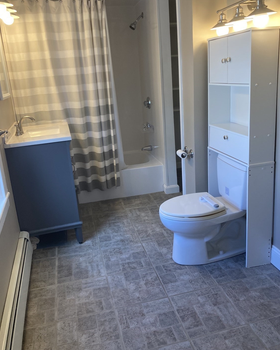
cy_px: 158
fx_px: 311
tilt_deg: -16.3
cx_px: 143
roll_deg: +4.2
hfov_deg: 48.5
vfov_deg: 58.7
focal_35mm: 30
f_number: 1.8
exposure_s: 1/60
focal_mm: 3.99
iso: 64
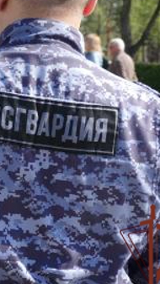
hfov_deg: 10.6
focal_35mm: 107
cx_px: -125
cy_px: 93
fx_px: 807
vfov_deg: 19.9
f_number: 3.2
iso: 125
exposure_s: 1/1000
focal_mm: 16.74
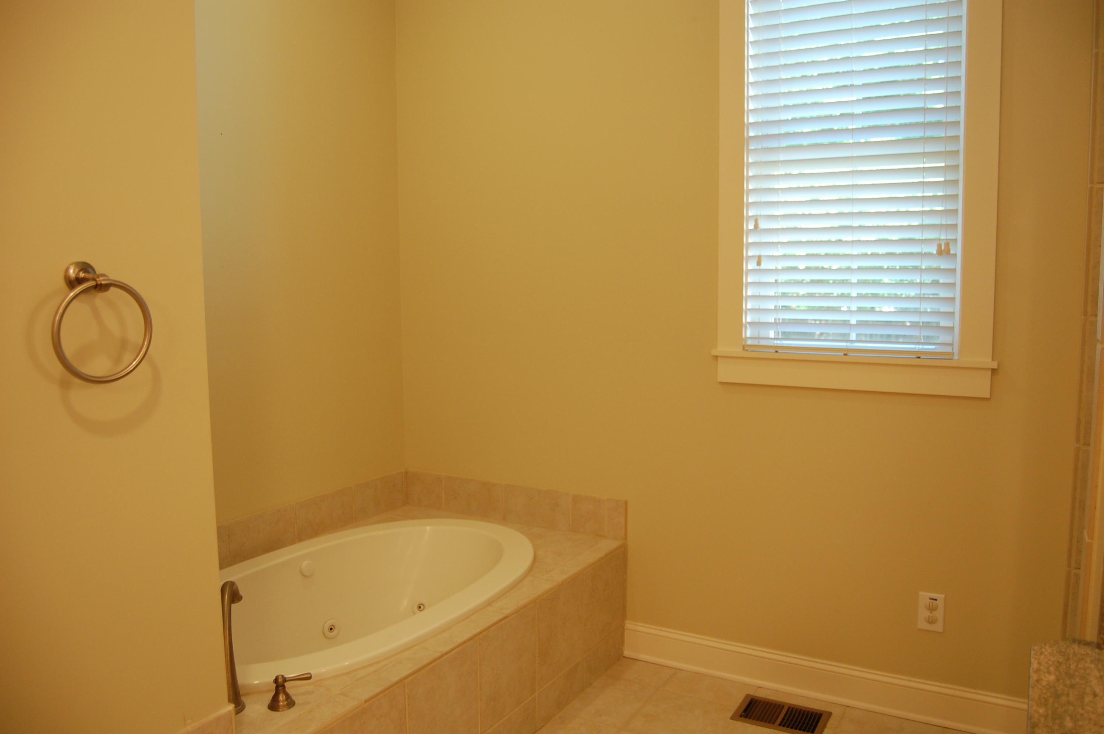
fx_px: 827
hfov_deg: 67.4
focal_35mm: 27
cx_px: 552
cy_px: 367
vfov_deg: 47.8
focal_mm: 18
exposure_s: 1/50
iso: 400
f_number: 3.5
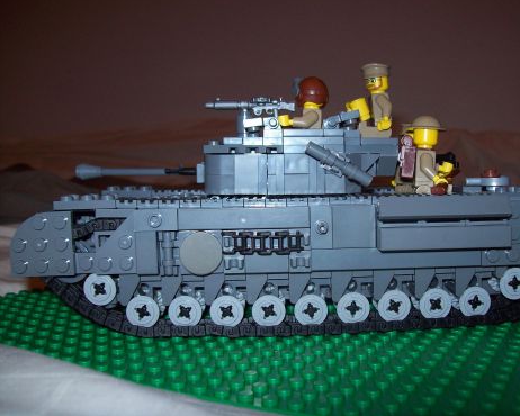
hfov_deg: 47.9
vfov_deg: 39.2
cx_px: 280
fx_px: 585
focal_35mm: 38
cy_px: 206
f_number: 2.7
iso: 80
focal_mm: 6
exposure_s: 1/64
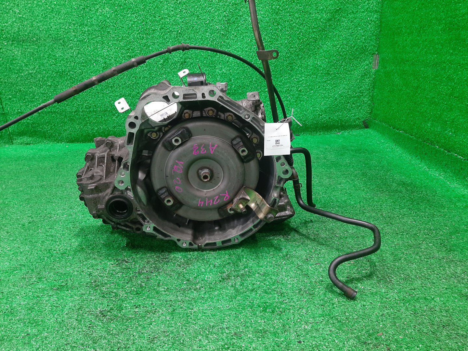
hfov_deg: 67.3
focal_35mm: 26
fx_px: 352
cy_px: 176
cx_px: 234
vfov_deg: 53.1
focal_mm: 3.93
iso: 155
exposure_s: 1/50
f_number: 1.7
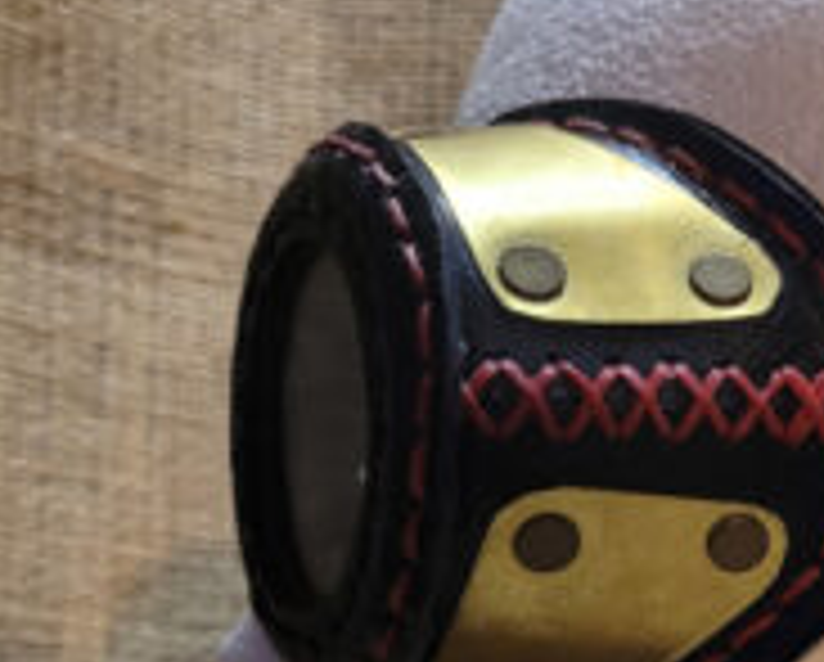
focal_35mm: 83
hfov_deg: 20.6
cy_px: 671
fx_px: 2027
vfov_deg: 18.1
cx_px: 1126
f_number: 1.8
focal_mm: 5.4
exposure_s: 1/40
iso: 500
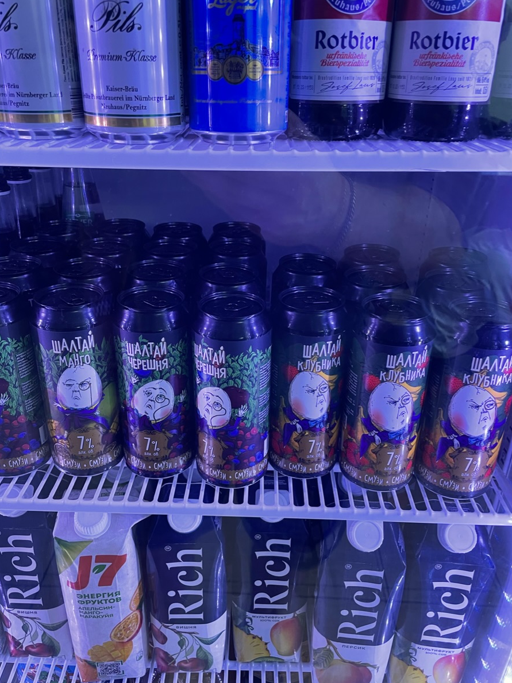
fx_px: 552
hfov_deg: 49.7
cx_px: 241
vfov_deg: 63.4
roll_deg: +0.4
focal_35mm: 28
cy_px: 356
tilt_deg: -27.5
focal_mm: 4.2
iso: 160
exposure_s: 1/50
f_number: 1.6
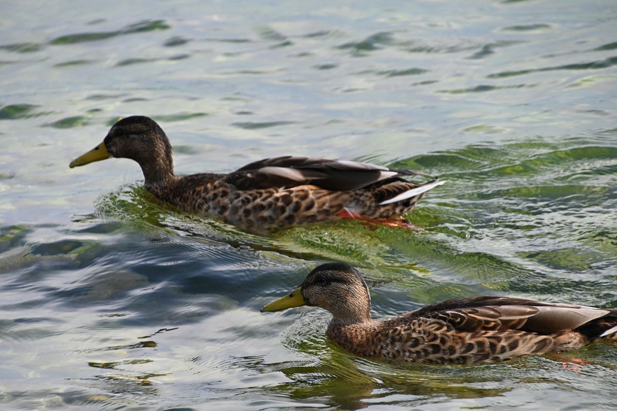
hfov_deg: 3.4
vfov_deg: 2.3
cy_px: 206
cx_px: 308
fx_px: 10283
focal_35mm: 600
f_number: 9
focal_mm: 400
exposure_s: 1/400
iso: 400
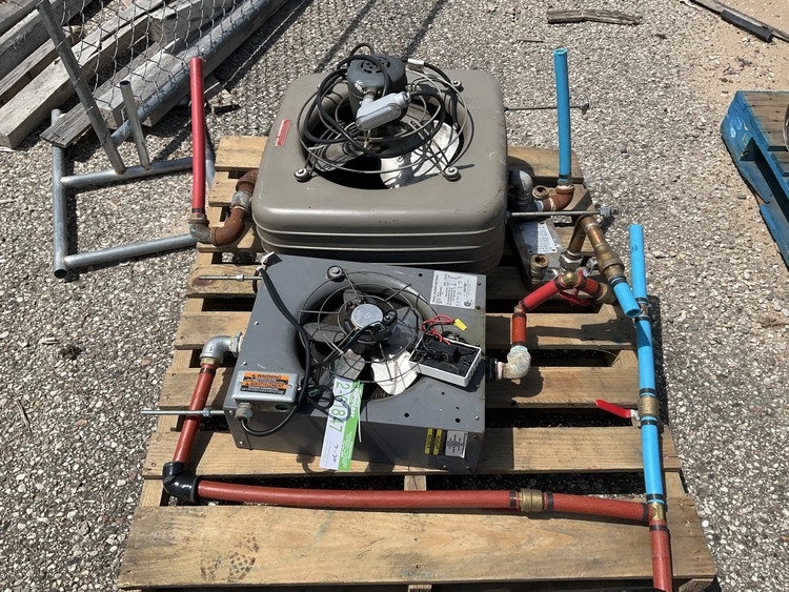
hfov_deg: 61.6
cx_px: 394
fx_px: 661
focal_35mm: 29
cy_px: 296
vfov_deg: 48.3
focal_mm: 3
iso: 25
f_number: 1.8
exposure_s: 1/2320
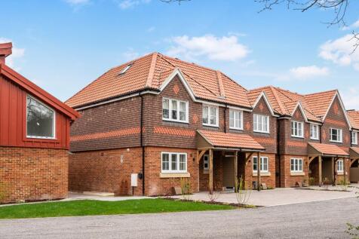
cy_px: 120
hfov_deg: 53.1
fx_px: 359
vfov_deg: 36.8
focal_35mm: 36
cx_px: 180
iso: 400
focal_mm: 24
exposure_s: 1/160
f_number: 8
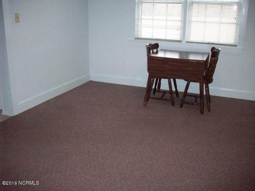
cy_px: 96
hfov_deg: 50.1
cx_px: 128
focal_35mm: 37
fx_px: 273
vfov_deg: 38.7
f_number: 2.8
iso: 800
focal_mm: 6.2
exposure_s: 1/128
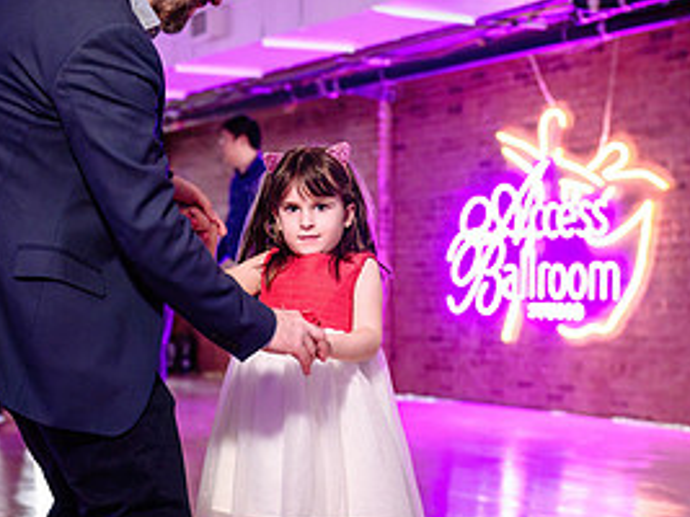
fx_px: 1574
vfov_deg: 18.6
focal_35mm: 79
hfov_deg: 24.7
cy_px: 328
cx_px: 262
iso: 2000
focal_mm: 34
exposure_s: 1/200
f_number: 2
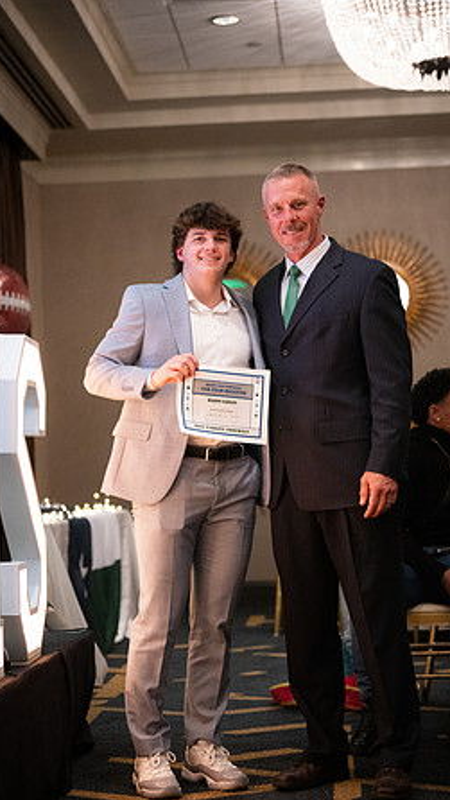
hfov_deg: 16.3
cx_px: 233
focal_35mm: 74
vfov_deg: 28.6
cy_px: 402
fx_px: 1569
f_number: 2.8
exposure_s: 1/320
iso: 12800
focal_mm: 70
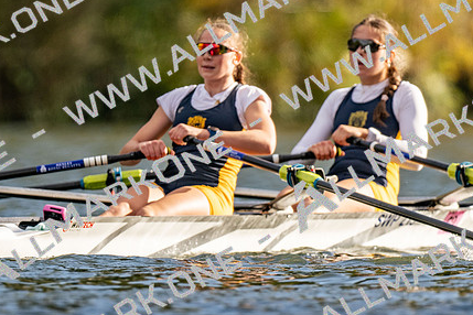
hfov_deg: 1.7
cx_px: 200
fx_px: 15989
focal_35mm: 1217
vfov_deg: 1.1
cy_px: 128
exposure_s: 1/2500
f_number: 4
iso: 220
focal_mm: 600
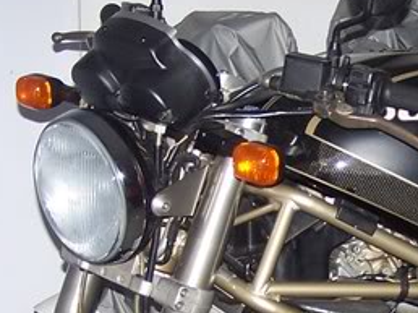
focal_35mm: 118
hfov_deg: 16.4
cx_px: 405
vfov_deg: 12.3
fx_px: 1424
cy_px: 336
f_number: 2.8
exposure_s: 1/60
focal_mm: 6.3
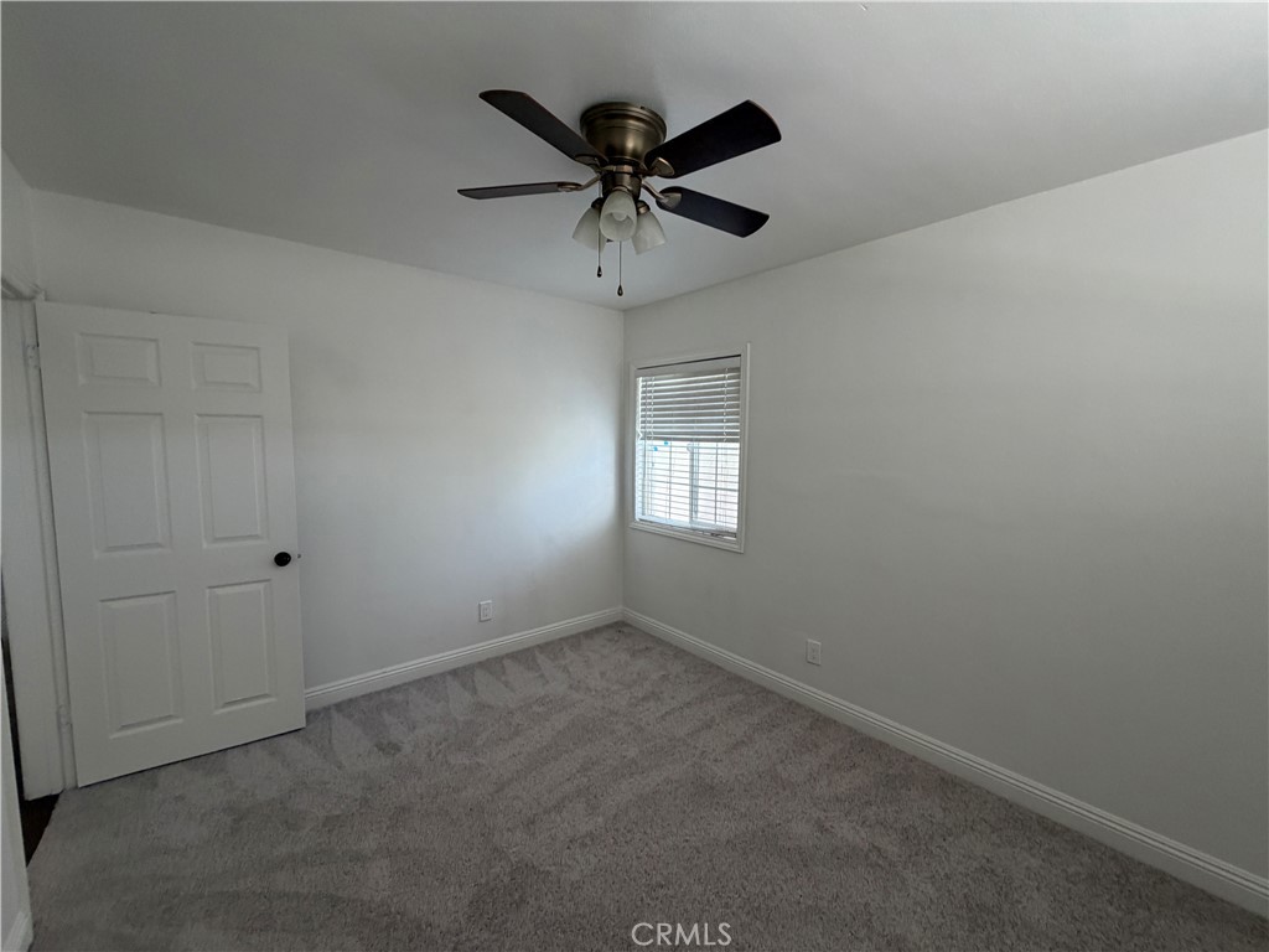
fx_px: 513
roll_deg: +0.0
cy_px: 476
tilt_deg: -4.5
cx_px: 634
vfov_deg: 85.7
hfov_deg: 102.1
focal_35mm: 14
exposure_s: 1/121
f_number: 2.2
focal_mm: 2.22
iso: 250
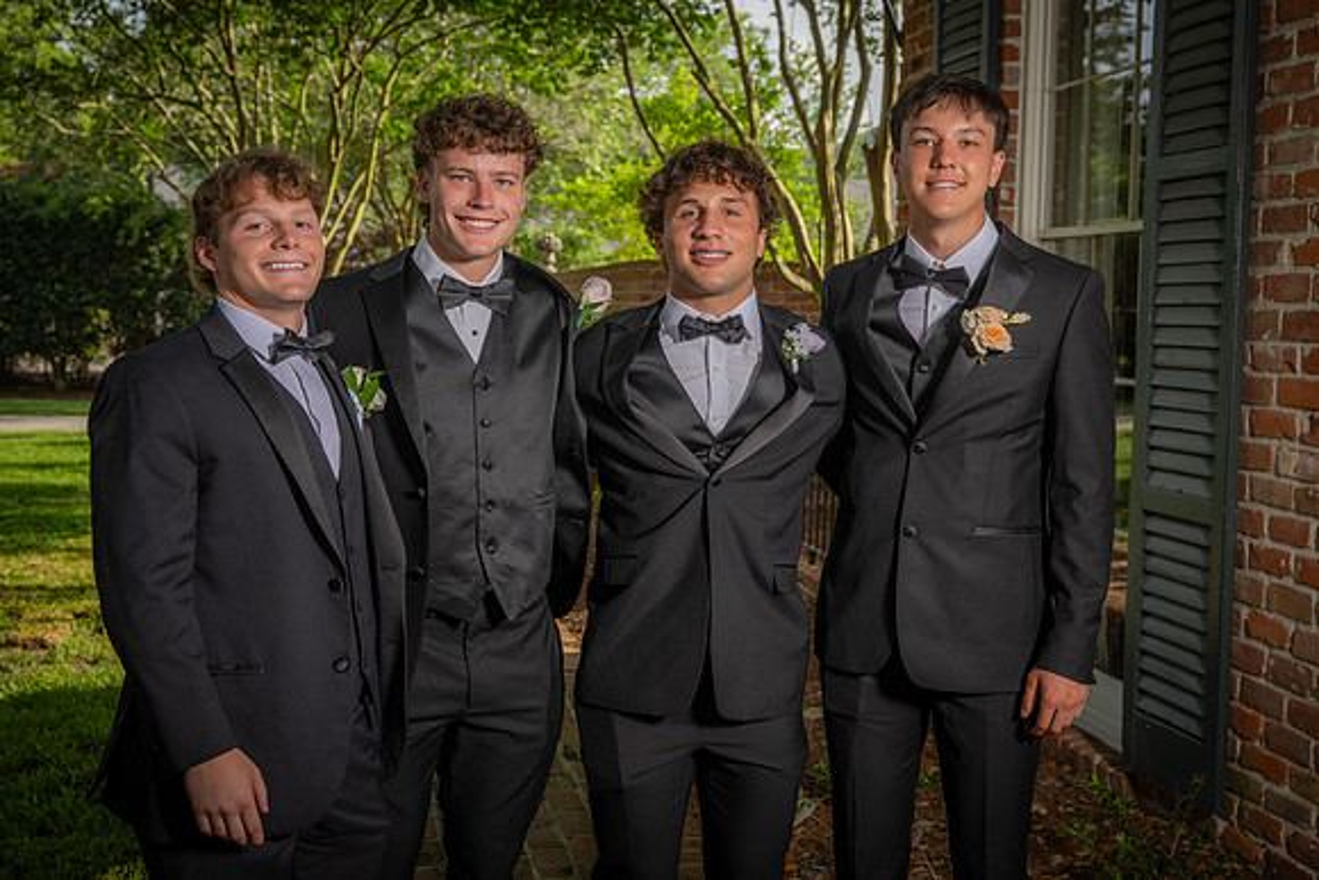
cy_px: 440
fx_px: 1576
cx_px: 660
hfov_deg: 45.4
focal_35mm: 43
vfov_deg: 31.2
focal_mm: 43
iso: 100
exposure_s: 1/160
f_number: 5.6
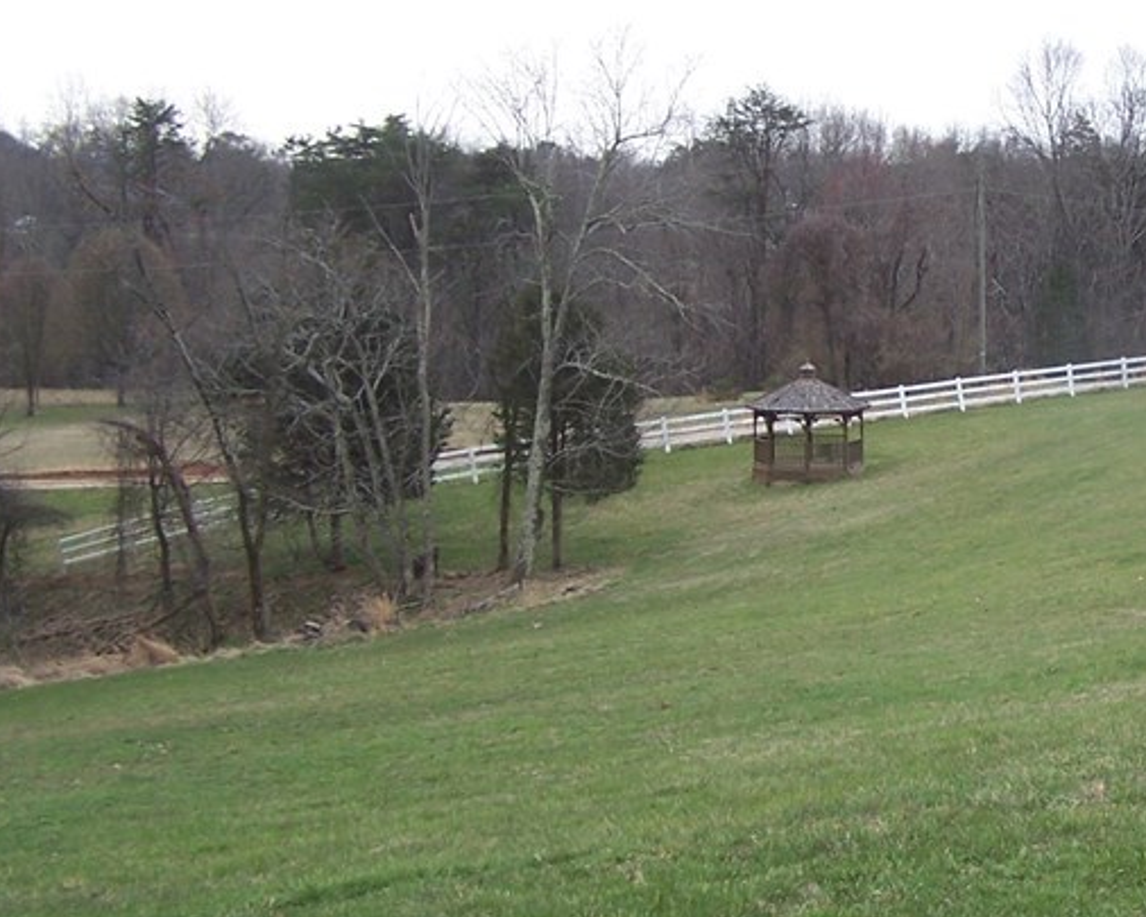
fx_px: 2544
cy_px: 448
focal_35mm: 75
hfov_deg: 24.6
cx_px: 1060
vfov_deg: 20.4
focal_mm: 6.3
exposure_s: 1/250
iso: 80
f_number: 2.8
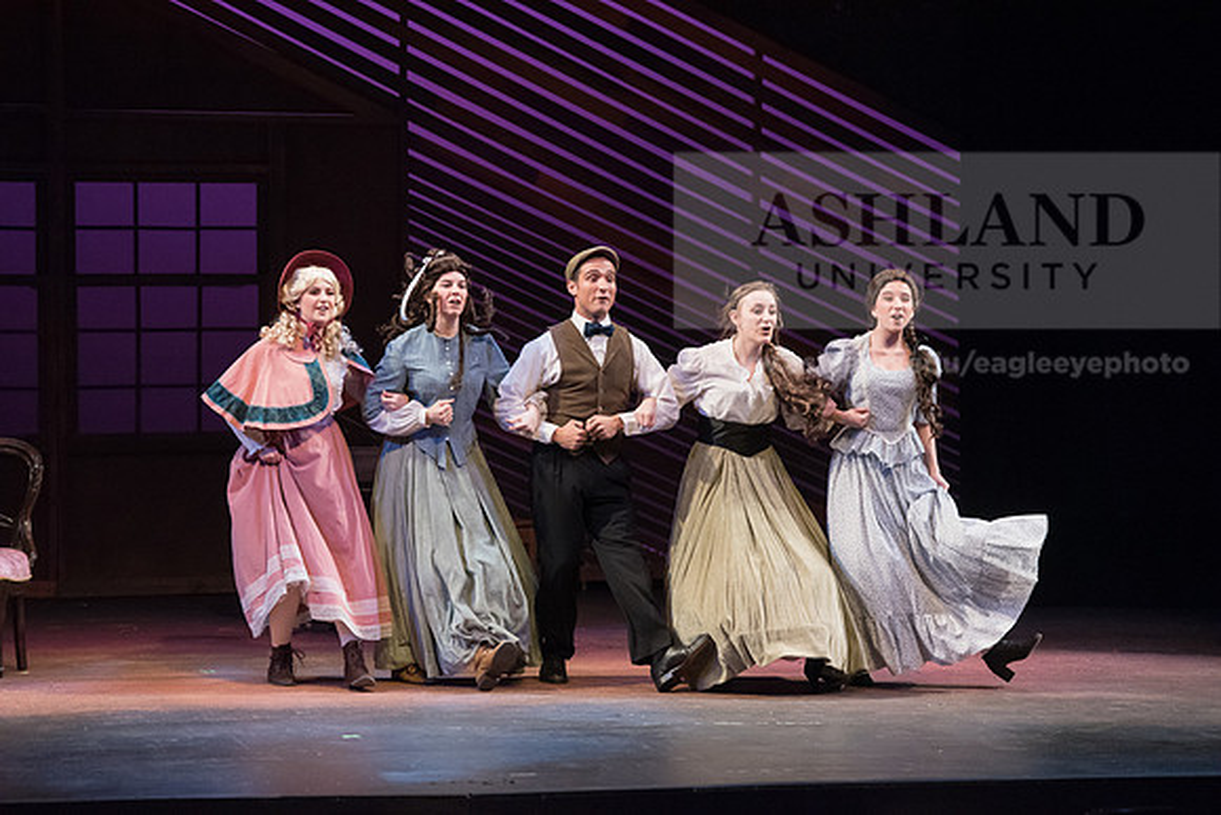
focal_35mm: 160
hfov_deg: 12.8
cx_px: 610
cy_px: 408
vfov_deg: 8.6
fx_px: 5428
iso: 5000
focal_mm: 160
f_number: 4
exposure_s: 1/640
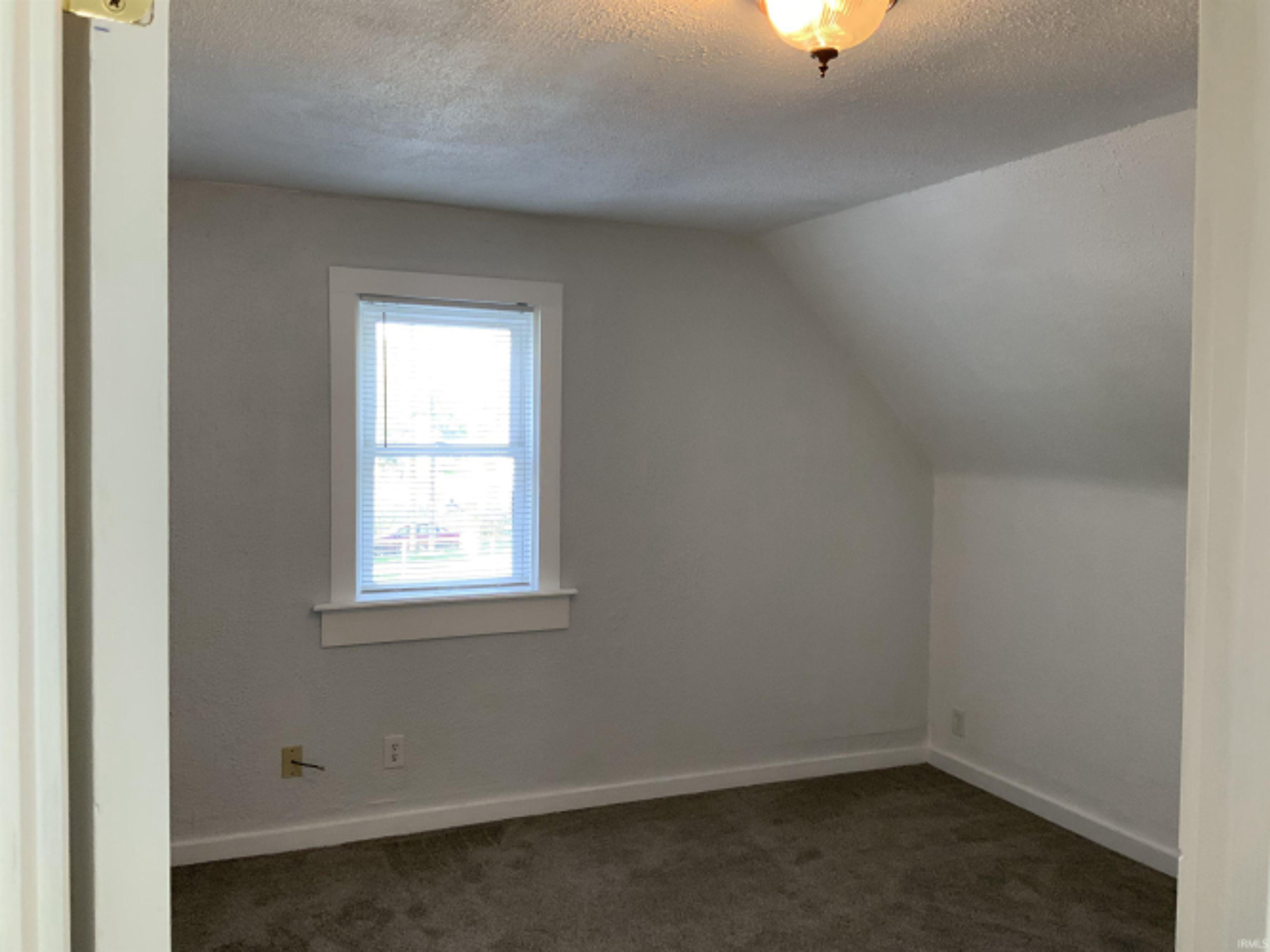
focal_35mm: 29
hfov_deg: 61.7
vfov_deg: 48.2
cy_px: 476
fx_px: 1064
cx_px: 635
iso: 100
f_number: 1.8
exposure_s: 1/60
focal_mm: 3
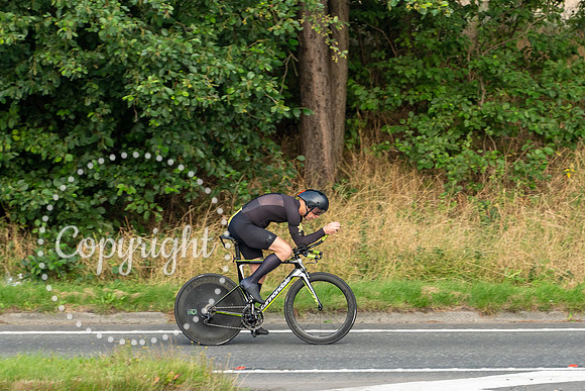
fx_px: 4237
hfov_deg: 7.9
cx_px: 293
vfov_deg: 5.3
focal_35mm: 261
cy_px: 206
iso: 2000
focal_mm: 180
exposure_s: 1/1000
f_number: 4
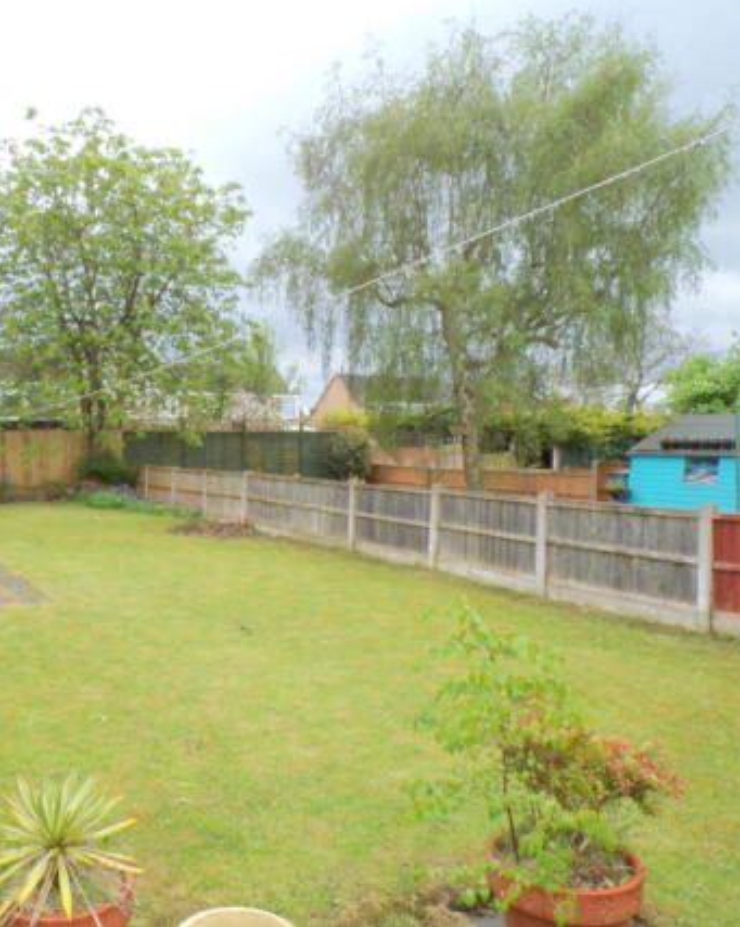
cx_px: 179
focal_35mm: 32
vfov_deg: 55.7
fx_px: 877
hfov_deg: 44.1
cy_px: 455
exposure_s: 1/100
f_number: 5.8
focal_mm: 4.3
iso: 80
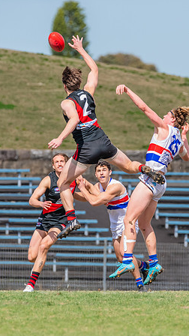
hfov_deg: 1.5
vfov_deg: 2.7
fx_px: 7154
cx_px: 99
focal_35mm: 803
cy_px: 163
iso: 800
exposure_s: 1/1600
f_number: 9
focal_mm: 460
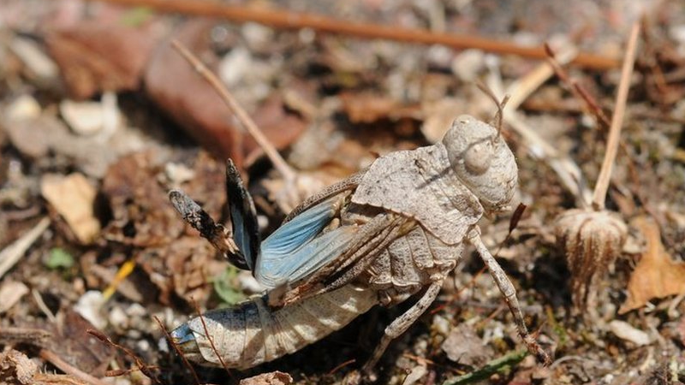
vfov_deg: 6.1
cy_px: 212
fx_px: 3590
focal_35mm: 198
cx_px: 343
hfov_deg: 10.9
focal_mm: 105
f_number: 10
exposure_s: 1/500
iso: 250
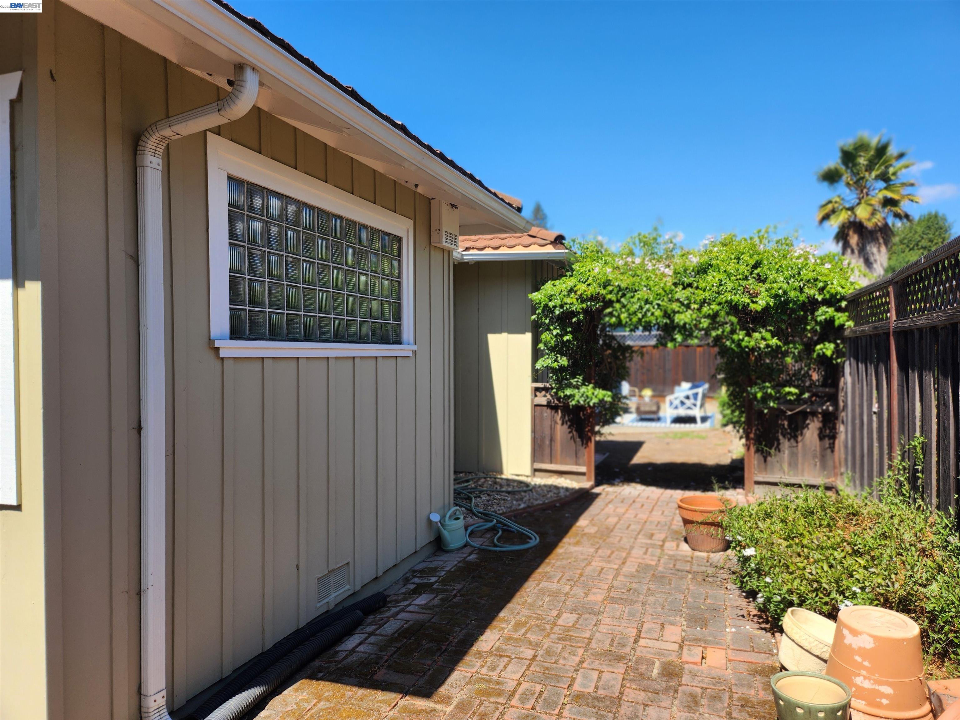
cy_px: 360
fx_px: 666
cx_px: 480
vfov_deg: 56.8
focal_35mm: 24
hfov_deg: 71.6
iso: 50
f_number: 1.8
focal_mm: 5
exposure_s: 1/1925
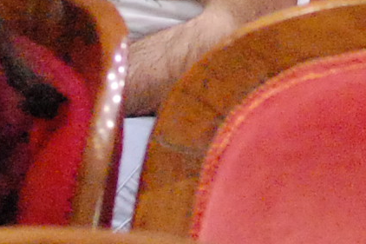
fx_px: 5971
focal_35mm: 588
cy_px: -166
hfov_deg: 3.5
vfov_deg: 2.3
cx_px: 283
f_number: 5
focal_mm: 55
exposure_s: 1/100
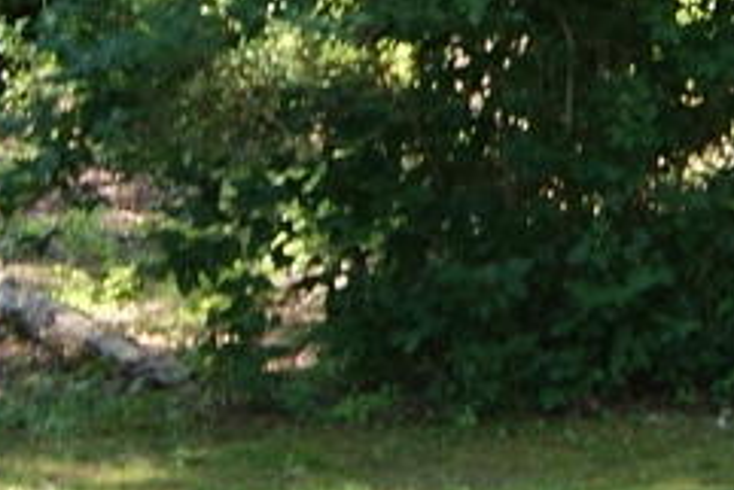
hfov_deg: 9.1
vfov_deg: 6.3
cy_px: -301
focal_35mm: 215
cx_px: 1319
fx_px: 4386
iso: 100
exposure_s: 1/40
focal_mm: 18
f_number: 4.5
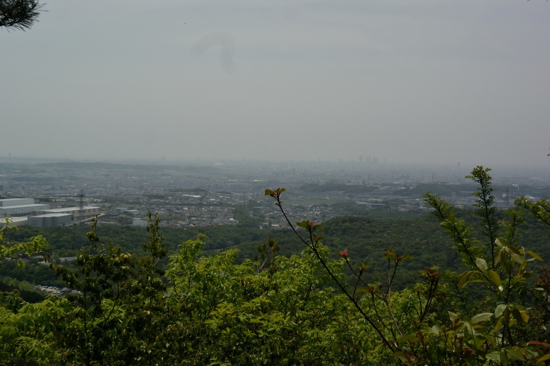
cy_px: 183
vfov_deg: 23.0
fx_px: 901
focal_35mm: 59
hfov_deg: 33.9
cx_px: 275
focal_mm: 22
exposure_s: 1/500
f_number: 13
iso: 160
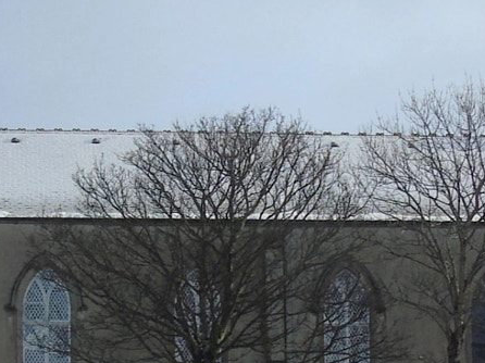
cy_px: 347
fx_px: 1456
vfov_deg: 14.0
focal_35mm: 104
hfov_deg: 18.9
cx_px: 272
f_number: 3.6
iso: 80
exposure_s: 1/500
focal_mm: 5.2
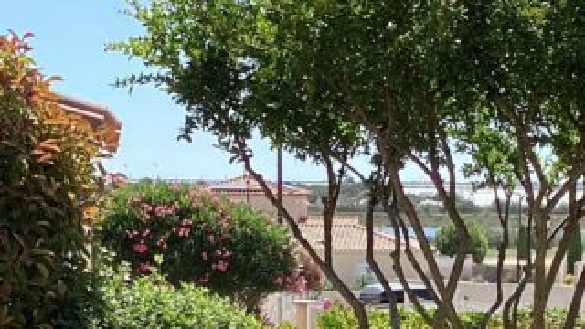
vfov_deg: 11.0
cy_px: 395
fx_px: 1675
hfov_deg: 19.7
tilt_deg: -9.3
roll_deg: -0.7
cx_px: 389
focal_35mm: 108
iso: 25
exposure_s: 1/806
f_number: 2.4
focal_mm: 3.3
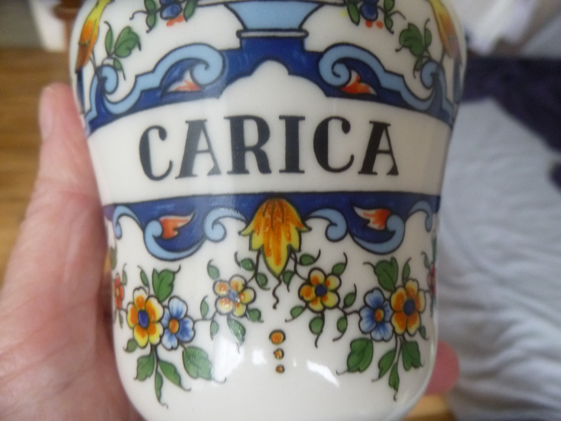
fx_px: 405
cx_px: 280
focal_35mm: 25
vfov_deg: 54.9
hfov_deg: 69.4
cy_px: 210
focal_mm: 4.5
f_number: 3.1
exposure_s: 1/40
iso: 400
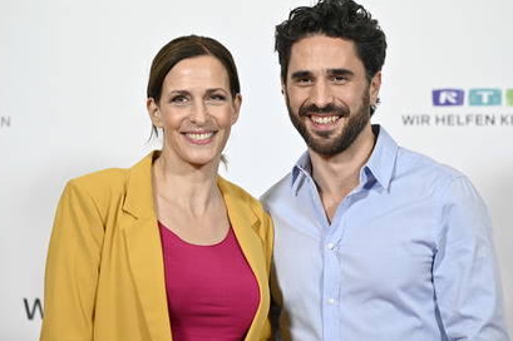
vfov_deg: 9.9
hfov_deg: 14.9
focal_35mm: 138
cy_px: 174
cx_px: 273
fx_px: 1965
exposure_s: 1/640
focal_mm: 125
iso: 1000
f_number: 2.8
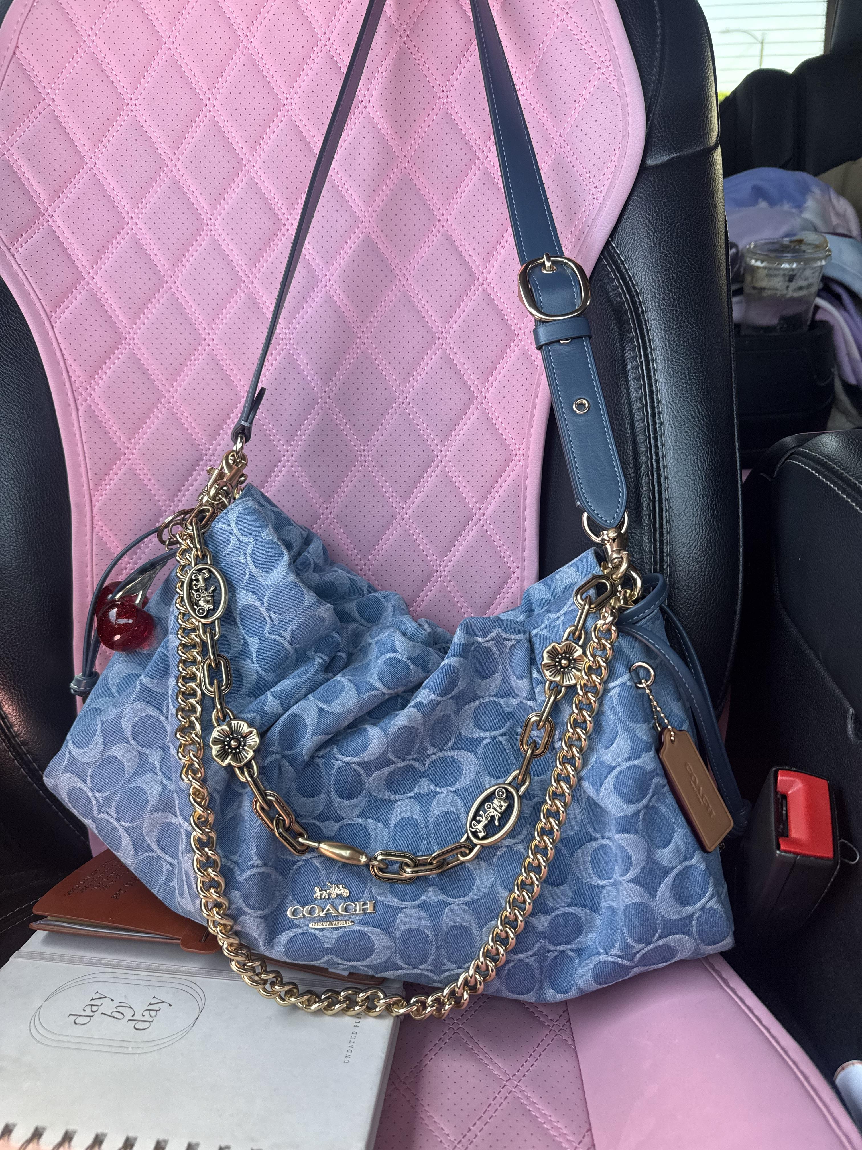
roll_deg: +1.2
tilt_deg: -27.3
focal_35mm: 24
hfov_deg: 56.8
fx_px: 797
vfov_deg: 71.6
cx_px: 431
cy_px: 575
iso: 64
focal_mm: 6.76
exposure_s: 1/121
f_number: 1.78
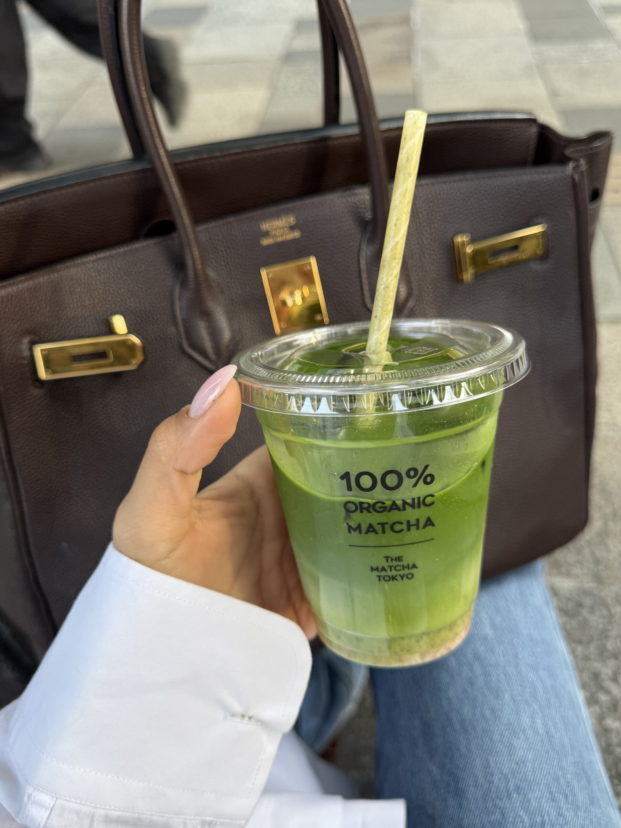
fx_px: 574
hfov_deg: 56.8
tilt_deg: -45.0
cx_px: 310
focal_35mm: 24
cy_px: 414
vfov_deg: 71.6
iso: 64
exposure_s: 1/121
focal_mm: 6.76
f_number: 1.78
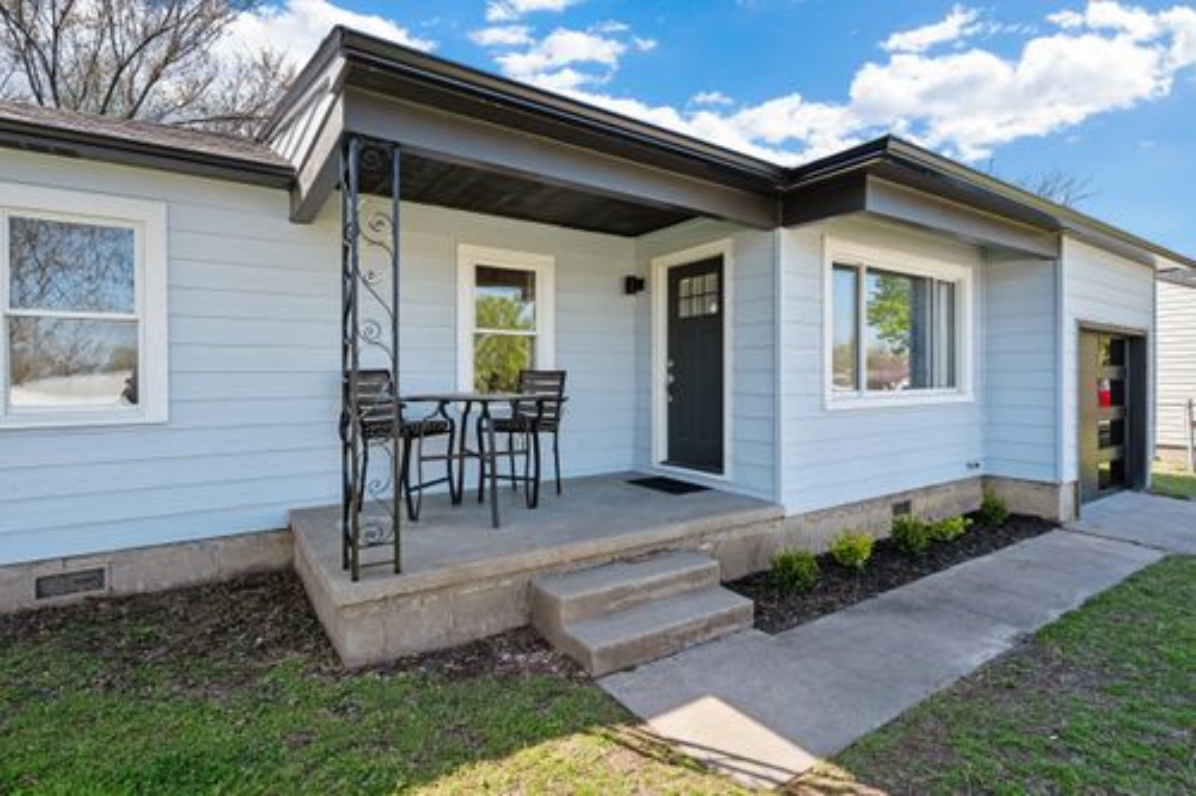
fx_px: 588
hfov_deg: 91.0
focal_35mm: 18
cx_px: 598
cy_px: 398
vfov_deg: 68.2
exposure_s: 1/60
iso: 160
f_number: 11
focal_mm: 17.7
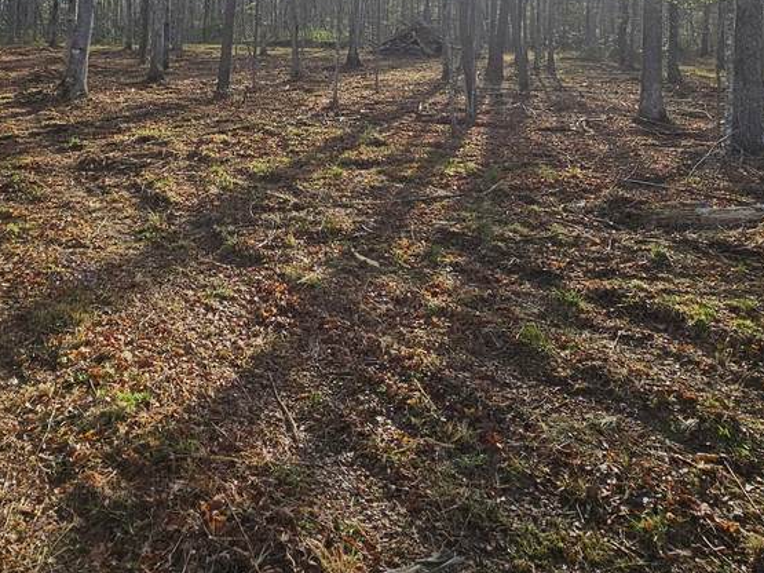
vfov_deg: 41.8
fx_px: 662
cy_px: 25
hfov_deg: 59.4
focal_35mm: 30
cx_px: 299
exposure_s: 1/1318
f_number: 2.2
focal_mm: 2.2
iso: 50
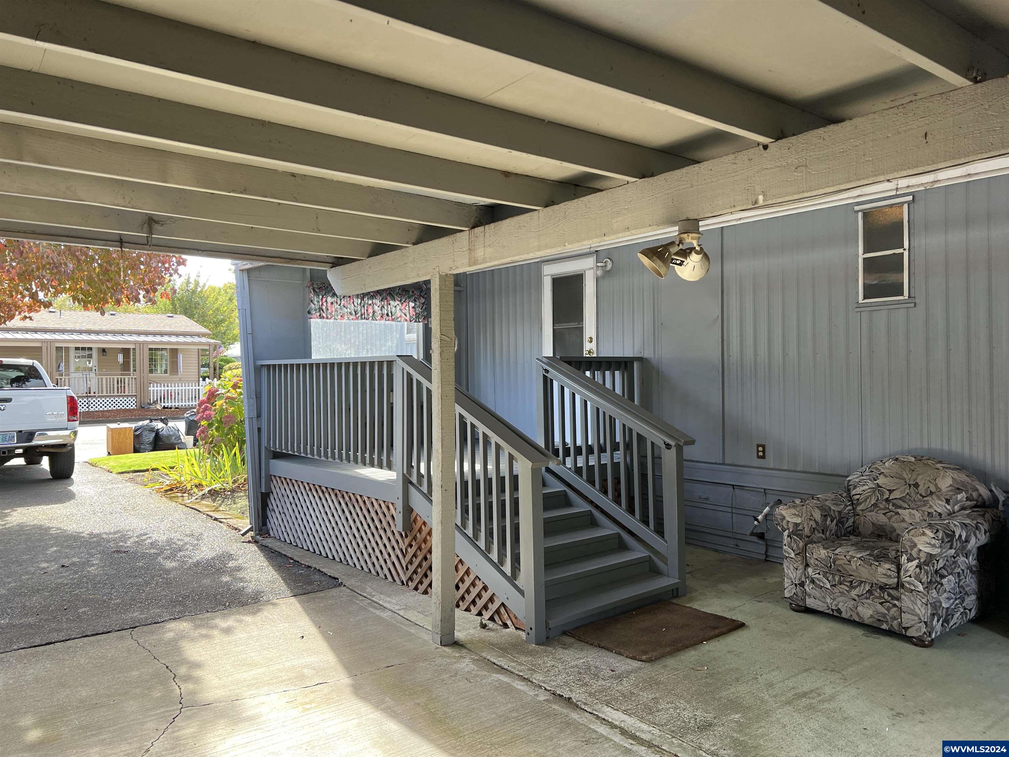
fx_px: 758
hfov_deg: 67.3
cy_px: 378
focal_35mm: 26
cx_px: 504
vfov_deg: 53.1
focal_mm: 5.7
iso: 40
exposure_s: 1/175
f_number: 1.5
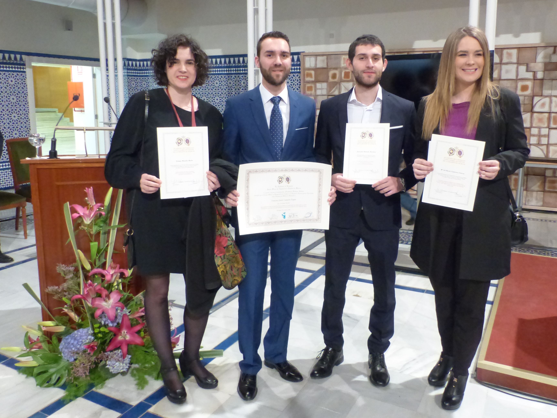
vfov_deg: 48.1
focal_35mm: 29
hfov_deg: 61.5
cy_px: 177
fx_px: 467
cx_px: 308
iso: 800
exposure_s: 1/30
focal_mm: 4.5
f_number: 2.8
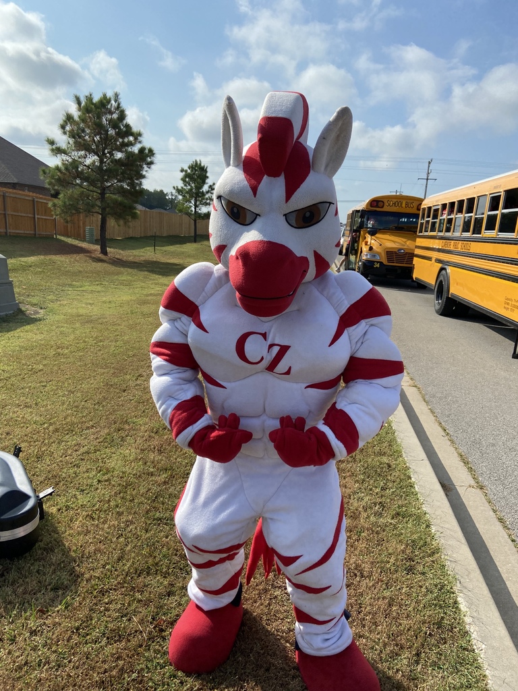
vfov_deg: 67.3
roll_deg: -2.5
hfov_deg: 53.1
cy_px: 346
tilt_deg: -13.5
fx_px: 519
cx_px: 259
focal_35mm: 26
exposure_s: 1/3846
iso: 32
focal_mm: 4.25
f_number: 1.8
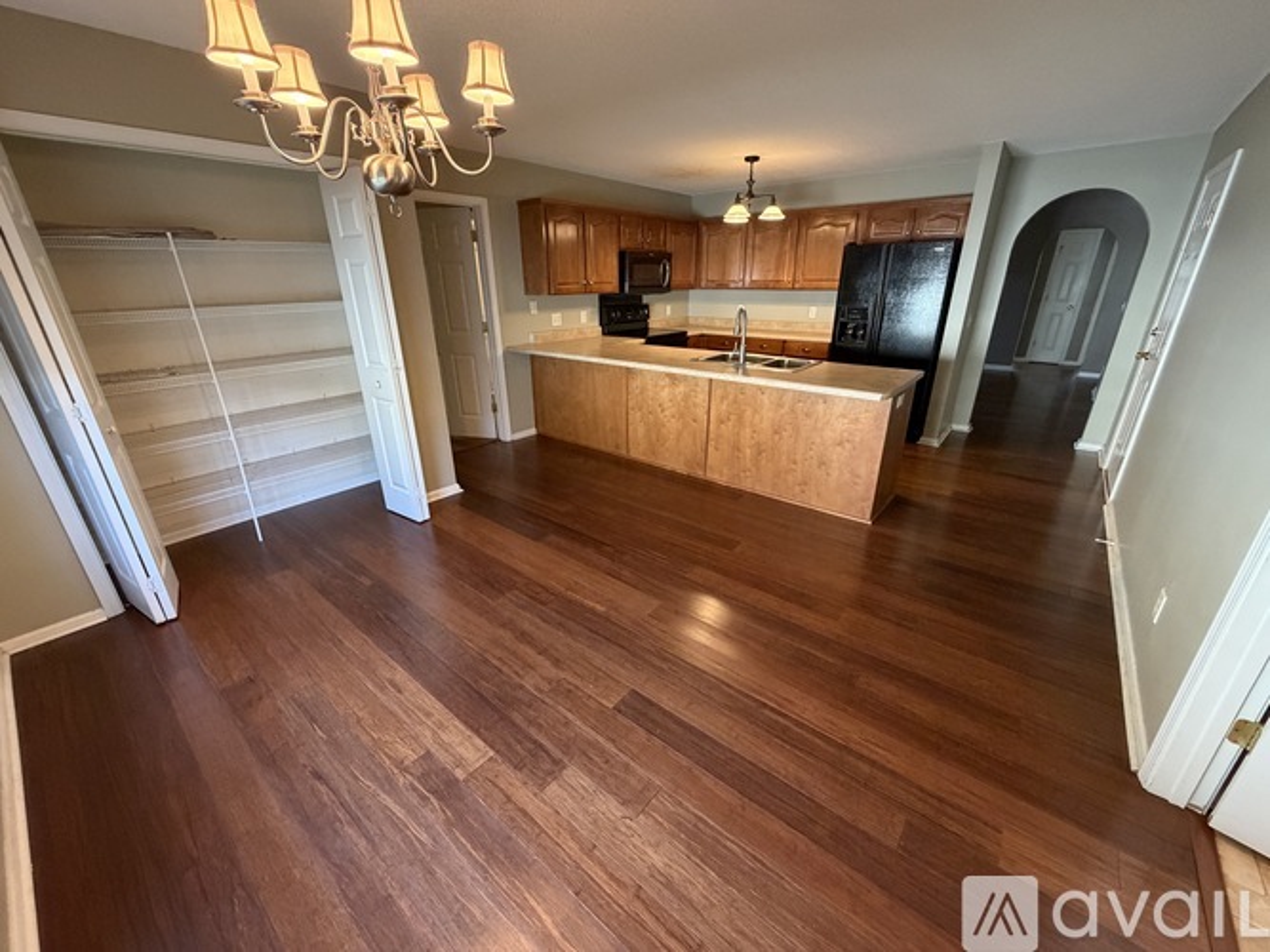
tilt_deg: -21.8
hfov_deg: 102.1
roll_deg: +0.8
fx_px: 514
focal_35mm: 14
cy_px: 476
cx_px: 635
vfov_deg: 85.7
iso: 500
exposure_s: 1/60
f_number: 2.2
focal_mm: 2.22
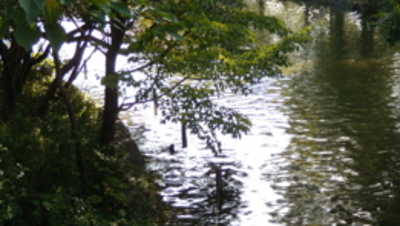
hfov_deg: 34.2
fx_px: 637
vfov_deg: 20.0
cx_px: 299
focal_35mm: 60
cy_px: 89
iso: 80
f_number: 3.6
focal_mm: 6.4
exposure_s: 1/100
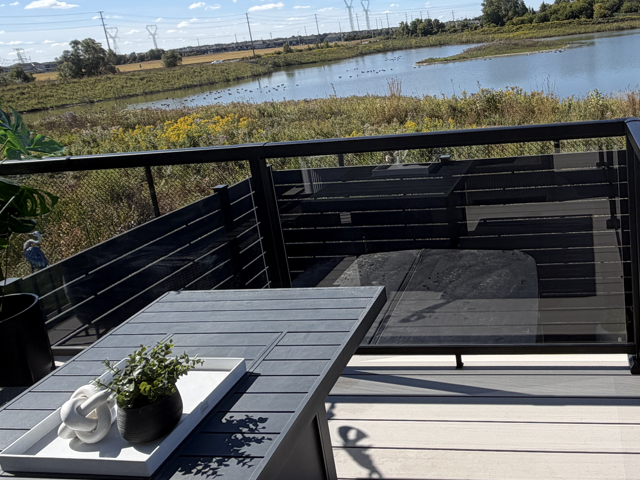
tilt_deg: -14.1
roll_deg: +4.9
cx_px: 496
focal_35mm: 31
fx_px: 573
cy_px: 143
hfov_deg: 55.0
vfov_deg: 44.5
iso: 20
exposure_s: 1/853
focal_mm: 2.22
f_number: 2.2
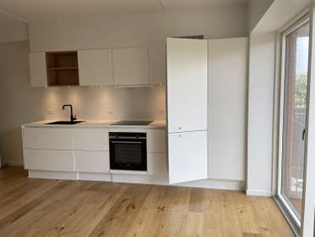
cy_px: 118
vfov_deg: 53.2
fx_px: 237
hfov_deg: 67.2
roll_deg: +1.1
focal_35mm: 26
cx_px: 158
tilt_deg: -4.1
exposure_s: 1/196
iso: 32
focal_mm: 4.2
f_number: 1.6
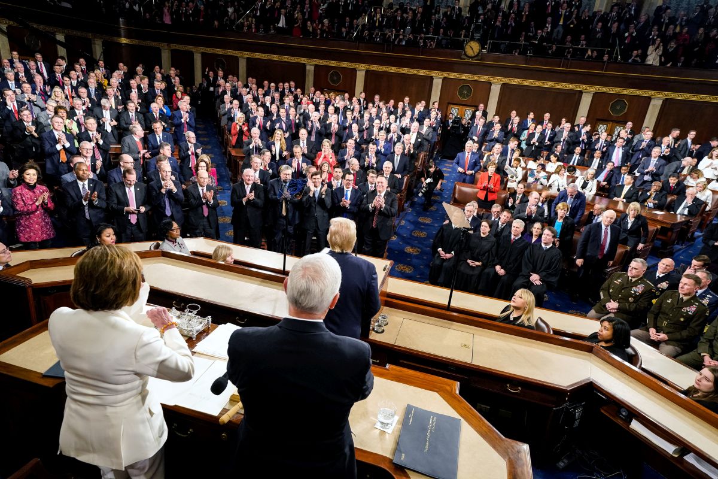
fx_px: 439
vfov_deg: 57.2
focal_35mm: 22
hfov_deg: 78.6
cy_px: 240
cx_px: 359
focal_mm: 22
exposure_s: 1/250
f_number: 5
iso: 3200
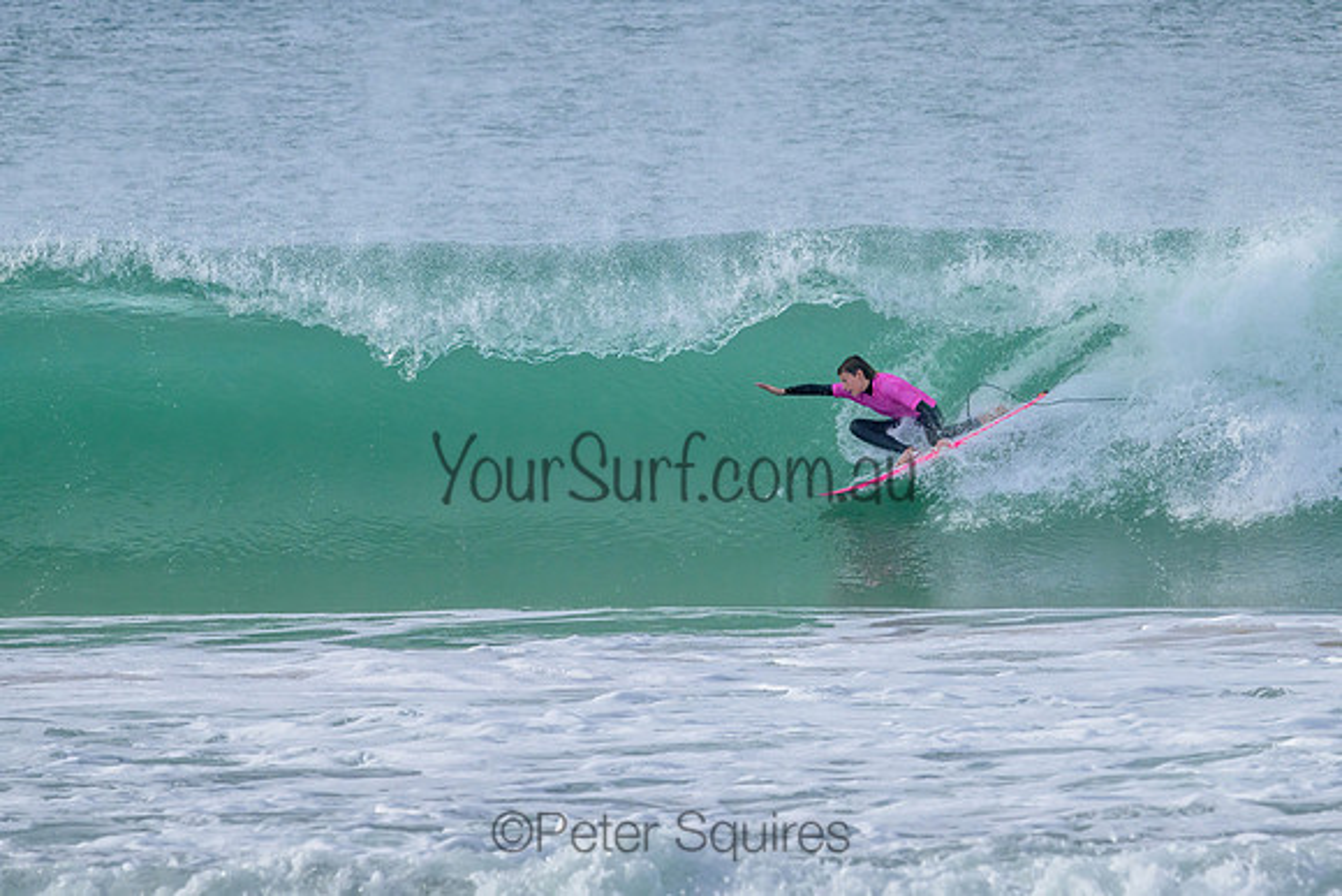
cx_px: 691
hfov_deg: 3.3
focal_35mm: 633
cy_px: 280
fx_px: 23599
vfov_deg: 2.2
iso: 1100
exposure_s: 1/1600
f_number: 11
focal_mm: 460
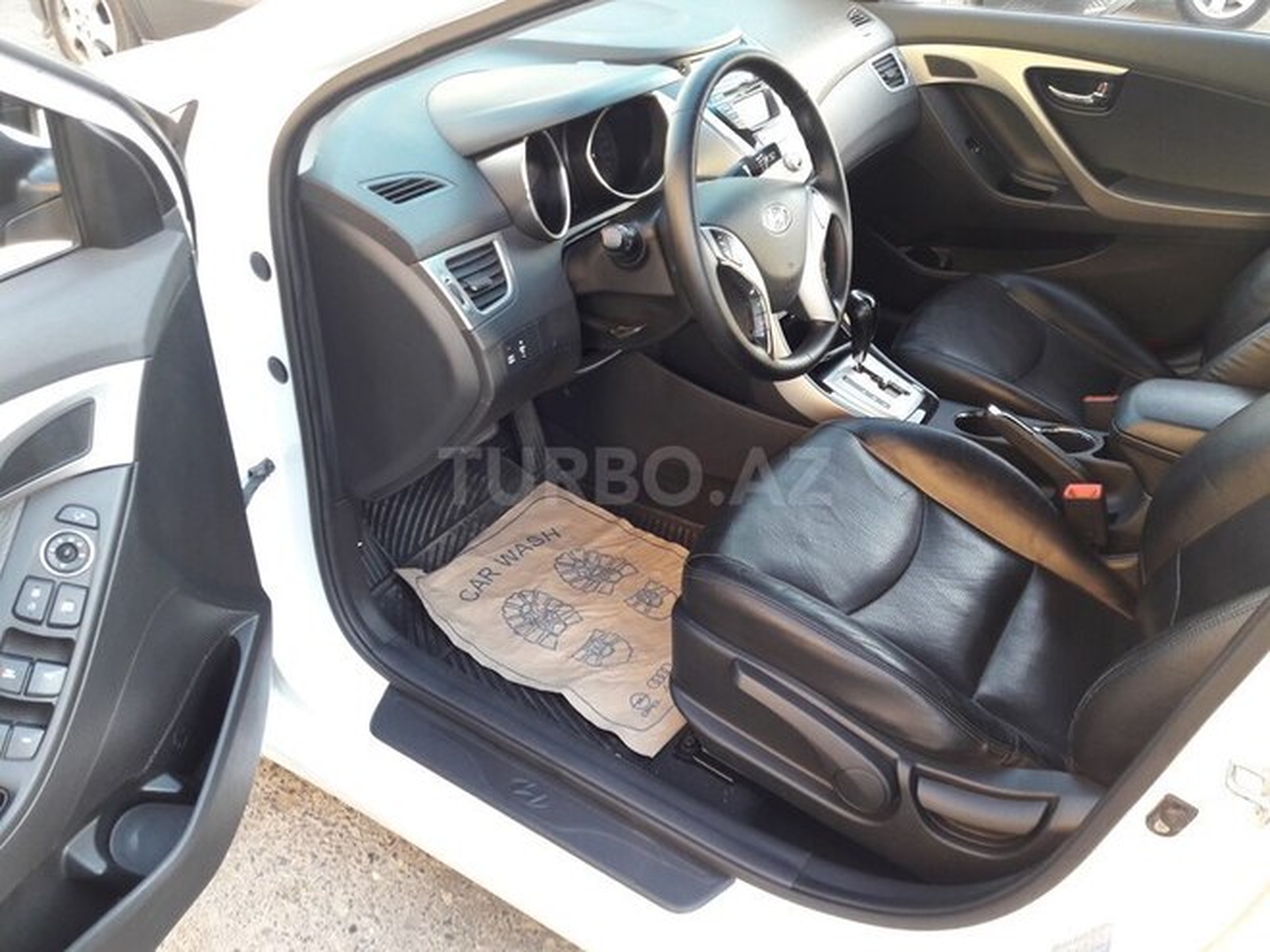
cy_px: 476
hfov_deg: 63.4
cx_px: 635
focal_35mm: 28
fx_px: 1027
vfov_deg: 49.7
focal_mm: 3.7
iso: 64
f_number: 1.9
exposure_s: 1/33
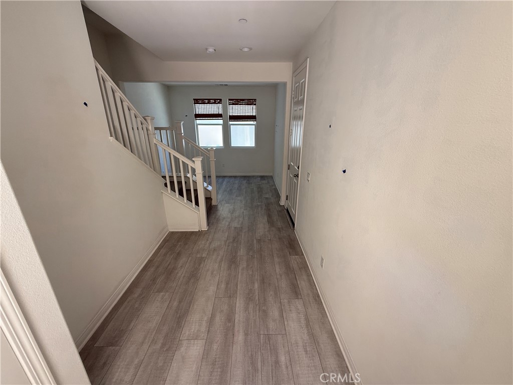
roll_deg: -0.3
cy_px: 192
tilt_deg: -18.8
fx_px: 207
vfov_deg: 85.7
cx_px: 256
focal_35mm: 14
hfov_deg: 102.1
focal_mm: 2.22
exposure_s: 1/99
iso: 160
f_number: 2.2
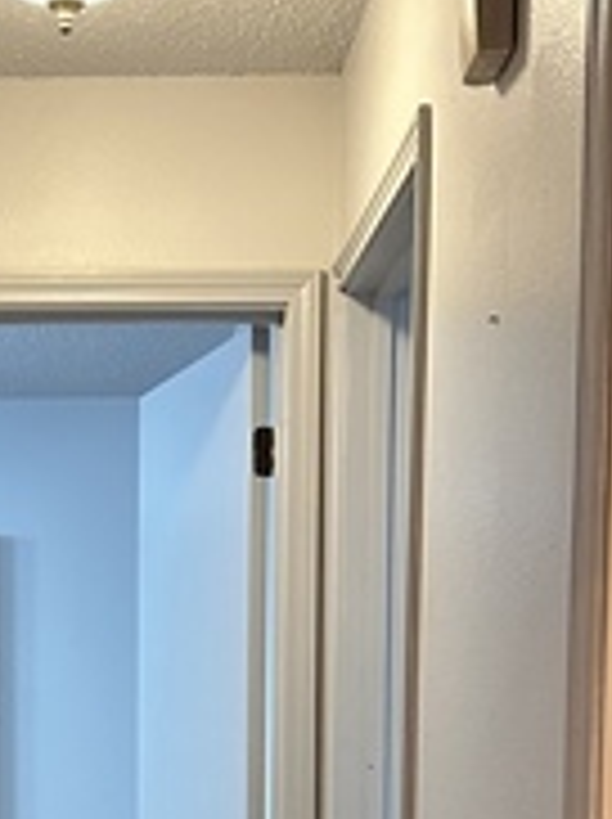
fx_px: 2079
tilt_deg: -2.6
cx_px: 4
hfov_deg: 16.4
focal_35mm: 88
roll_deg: -0.8
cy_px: 907
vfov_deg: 21.1
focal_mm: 6.86
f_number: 1.78
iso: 800
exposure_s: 1/60
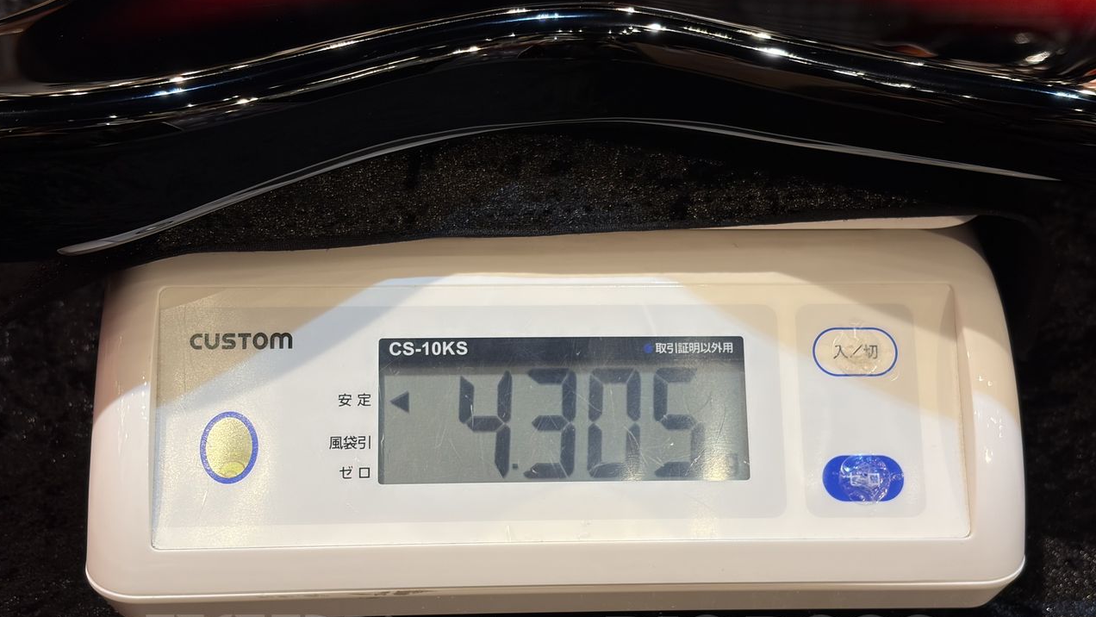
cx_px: 545
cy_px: 312
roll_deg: -0.5
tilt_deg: -36.7
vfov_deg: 21.1
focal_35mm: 57
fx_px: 1657
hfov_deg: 36.6
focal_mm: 5.96
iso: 100
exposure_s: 1/60
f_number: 1.6
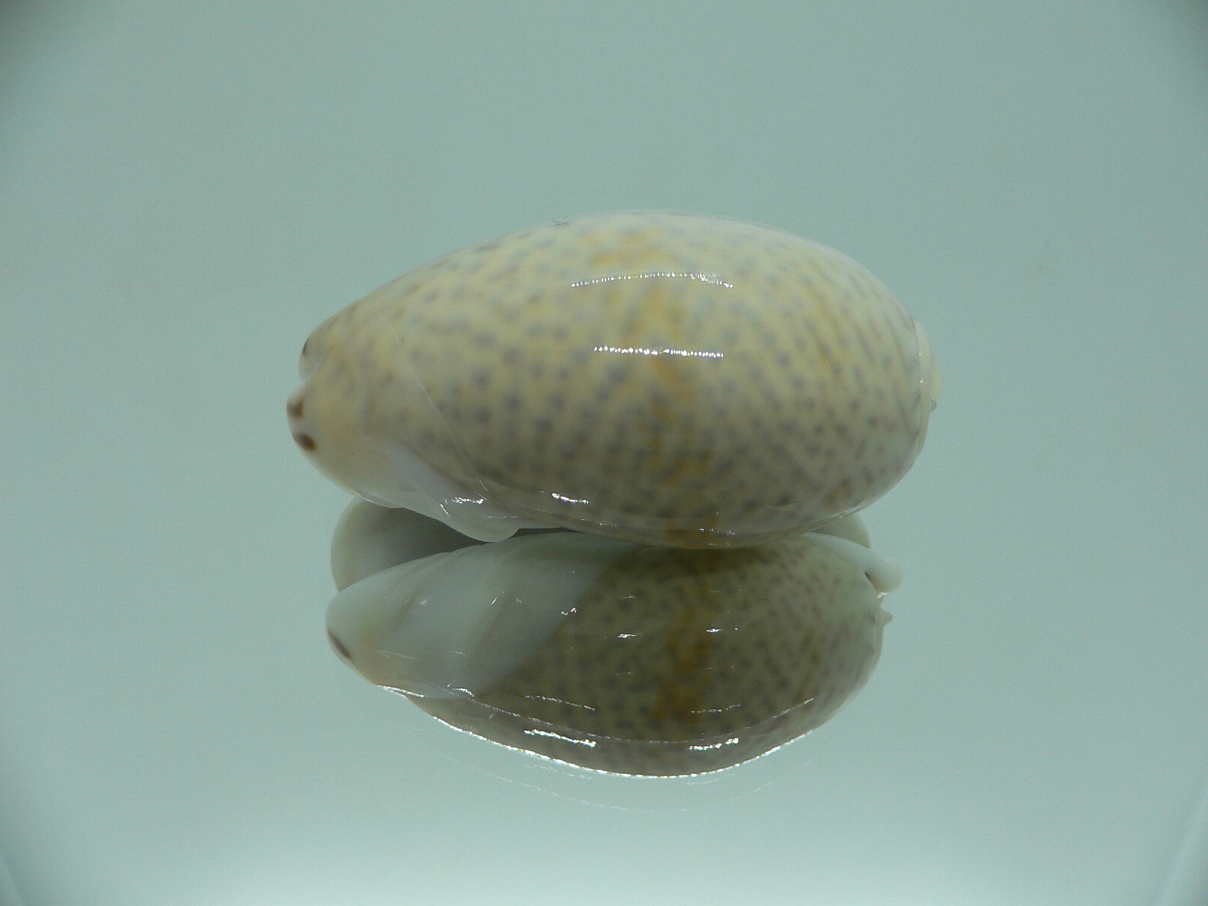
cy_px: 453
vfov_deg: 40.7
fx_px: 1221
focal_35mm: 35
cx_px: 604
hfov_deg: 52.6
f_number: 2.8
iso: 80
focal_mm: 4.6
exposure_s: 1/60
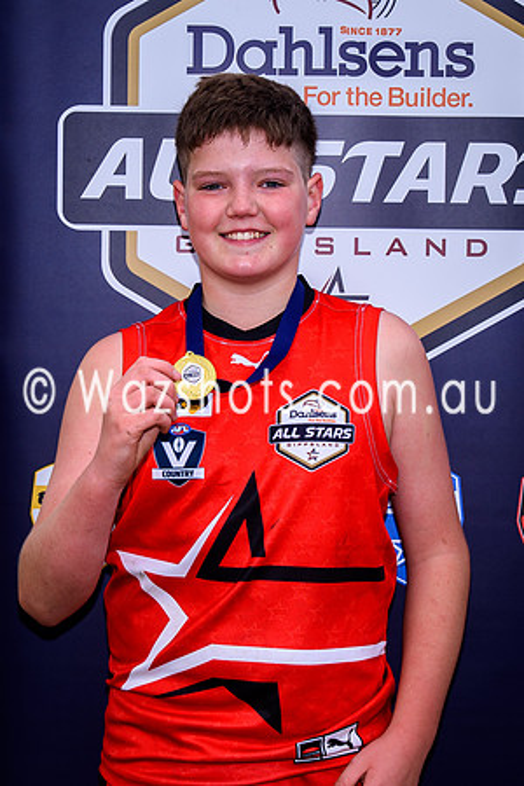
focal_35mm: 115
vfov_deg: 17.7
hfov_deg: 11.9
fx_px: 2520
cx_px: 255
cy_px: 374
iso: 100
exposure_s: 1/160
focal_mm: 32
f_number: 5.6
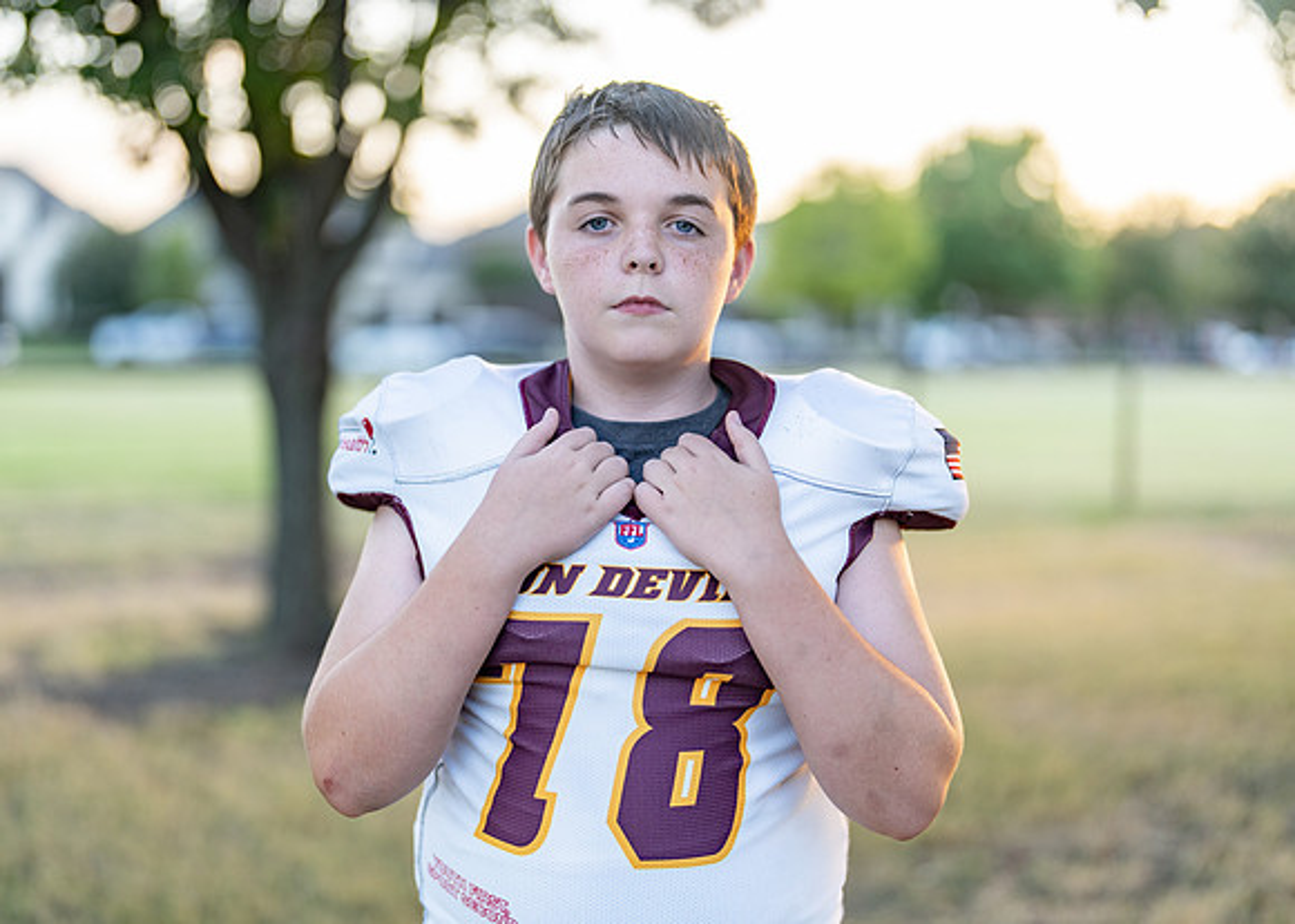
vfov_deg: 26.3
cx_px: 609
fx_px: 1977
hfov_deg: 36.2
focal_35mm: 54
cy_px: 454
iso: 160
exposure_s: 1/500
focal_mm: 50
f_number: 1.2
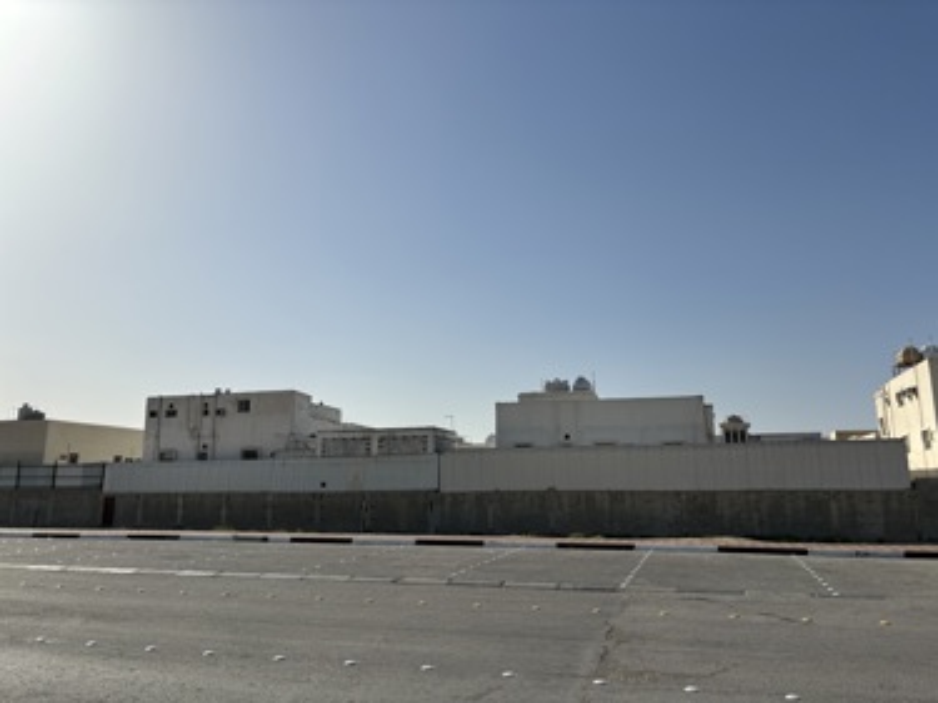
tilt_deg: +11.3
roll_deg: +0.2
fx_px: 704
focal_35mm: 26
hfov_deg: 67.3
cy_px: 352
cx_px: 469
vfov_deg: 53.0
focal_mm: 5.96
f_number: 1.6
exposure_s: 1/8333
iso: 50
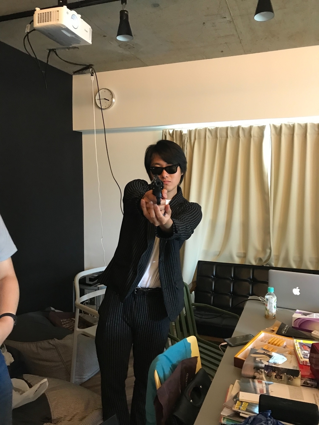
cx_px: 160
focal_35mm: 28
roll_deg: -1.1
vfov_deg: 63.4
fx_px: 344
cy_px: 212
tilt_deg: -4.5
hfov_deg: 49.7
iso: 100
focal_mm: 3.99
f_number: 1.8
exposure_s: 1/15
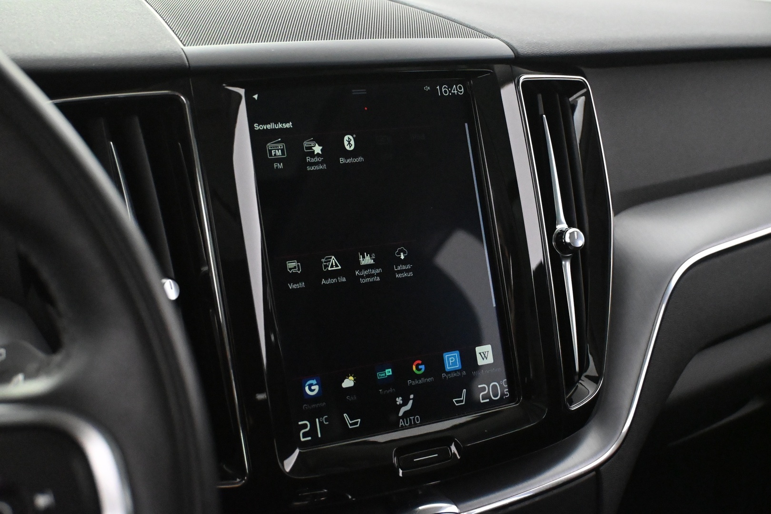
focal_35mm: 51
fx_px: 1092
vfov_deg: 26.5
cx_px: 386
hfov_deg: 38.9
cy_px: 257
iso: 9000
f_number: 5
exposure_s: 1/60
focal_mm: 34
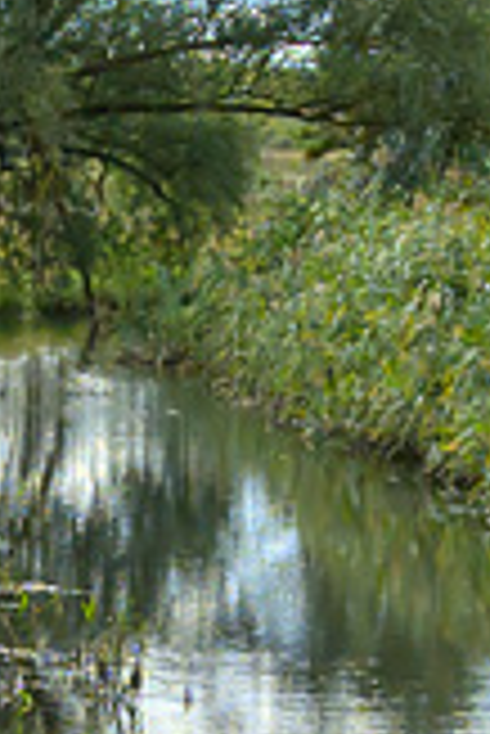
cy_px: 901
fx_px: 4502
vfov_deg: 9.2
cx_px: 54
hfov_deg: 6.2
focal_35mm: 221
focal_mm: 20
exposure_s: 1/1000
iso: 200
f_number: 8
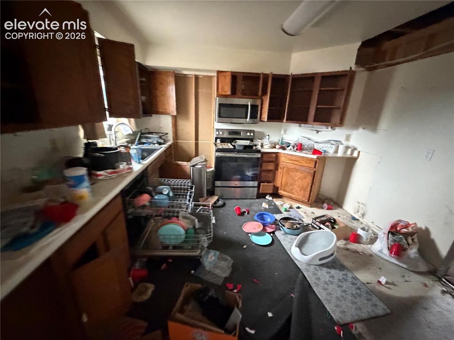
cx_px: 227
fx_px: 184
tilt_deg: -23.4
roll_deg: -1.5
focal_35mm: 14
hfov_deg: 102.1
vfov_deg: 85.6
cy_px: 170
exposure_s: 1/43
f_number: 2.2
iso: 1250
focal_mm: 2.22
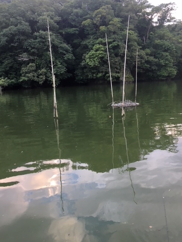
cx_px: 96
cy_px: 109
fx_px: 224
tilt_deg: -6.2
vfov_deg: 56.7
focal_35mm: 32
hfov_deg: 44.1
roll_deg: +3.5
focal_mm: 4.15
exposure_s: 1/30
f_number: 2.2
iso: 25
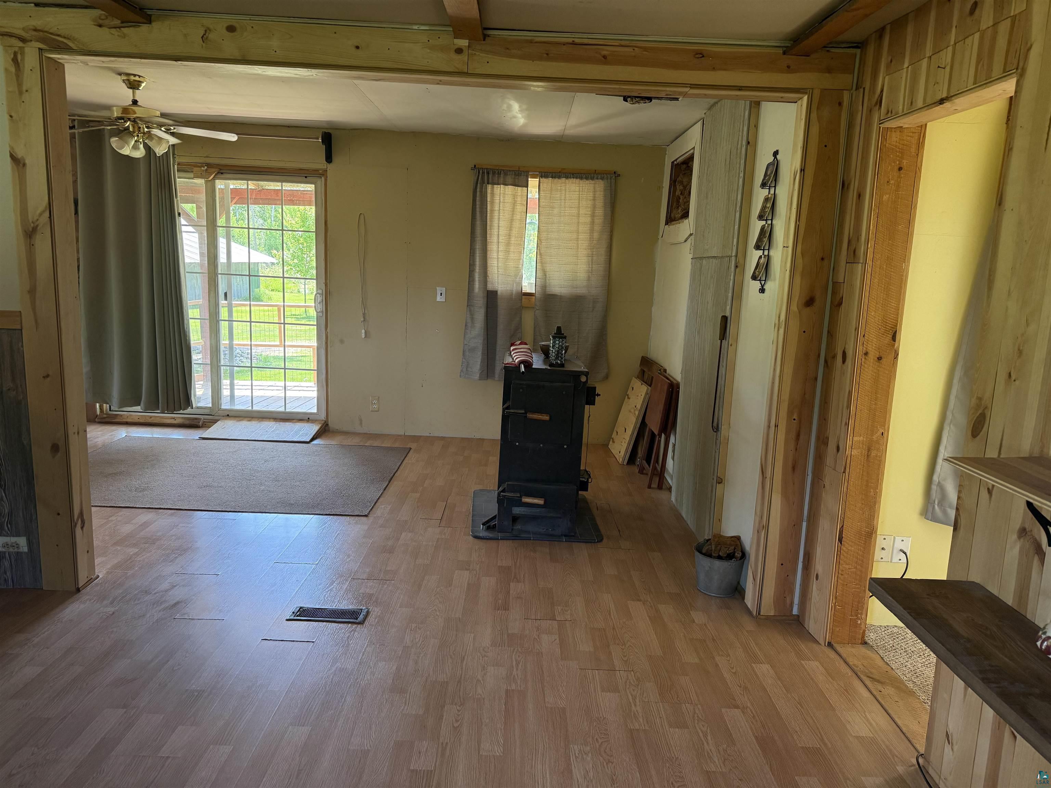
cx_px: 526
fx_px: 729
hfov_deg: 71.6
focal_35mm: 24
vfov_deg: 56.8
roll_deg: -2.8
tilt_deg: -9.1
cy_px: 394
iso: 200
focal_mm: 6.76
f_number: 1.78
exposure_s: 1/97
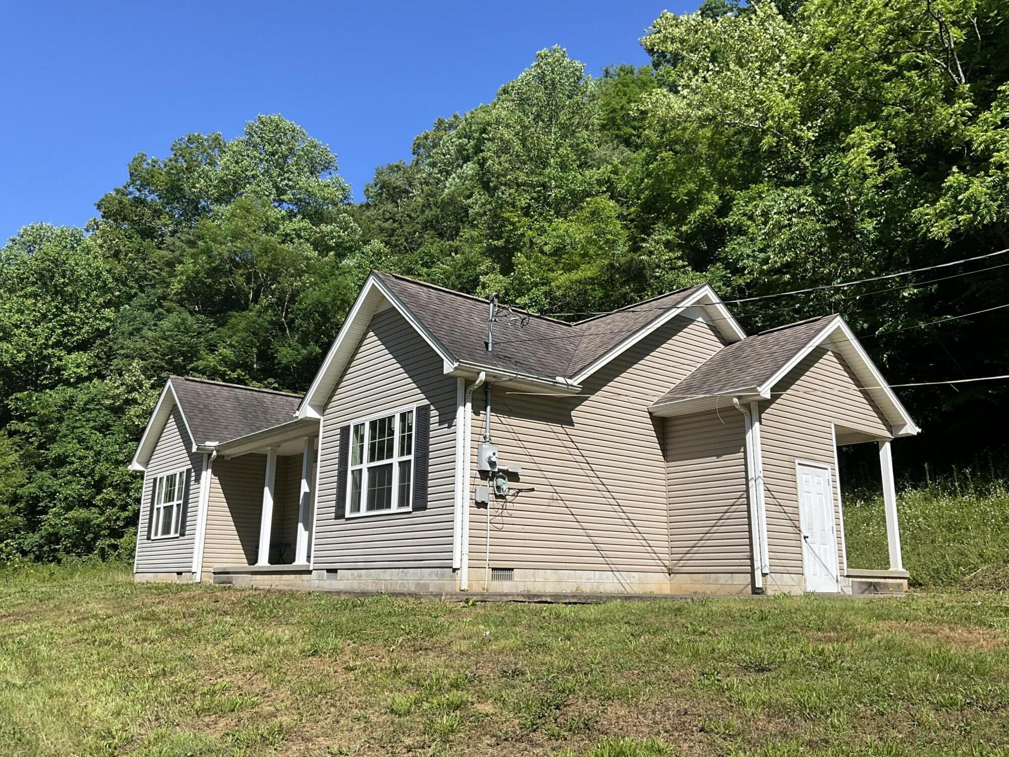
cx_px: 504
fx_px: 845
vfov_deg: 48.2
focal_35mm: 29
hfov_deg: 61.7
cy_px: 378
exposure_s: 1/1534
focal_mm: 3
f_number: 1.8
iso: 25
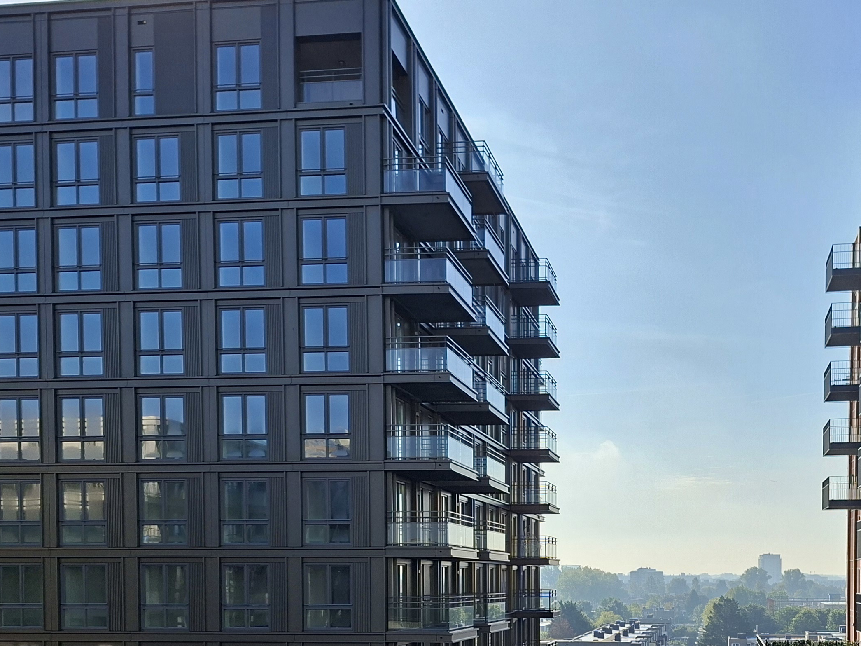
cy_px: 585
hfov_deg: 42.5
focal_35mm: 44
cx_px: 550
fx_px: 1094
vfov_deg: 31.3
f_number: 1.8
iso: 50
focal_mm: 5.54
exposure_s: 1/2237
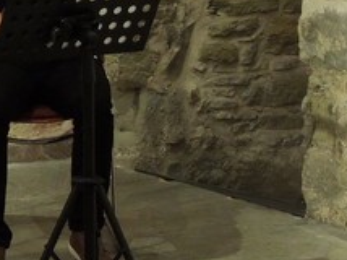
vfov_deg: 7.6
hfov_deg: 9.9
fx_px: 1953
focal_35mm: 195
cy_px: -23
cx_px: -131
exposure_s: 1/30
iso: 400
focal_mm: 11
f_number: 4.3
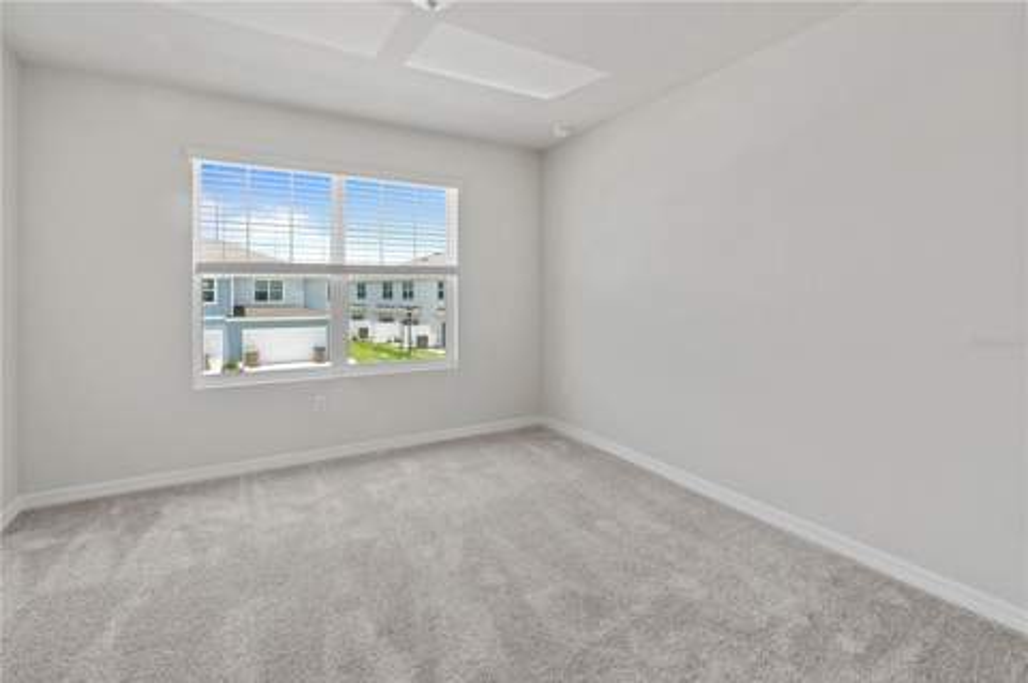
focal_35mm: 16
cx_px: 514
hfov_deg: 96.8
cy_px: 342
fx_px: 456
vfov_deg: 73.6
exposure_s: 1/6
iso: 100
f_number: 9
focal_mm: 16
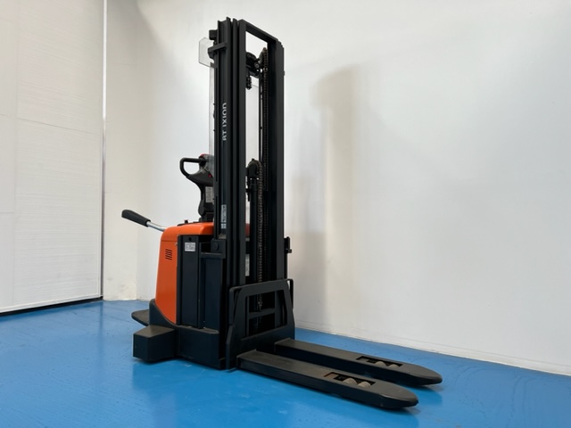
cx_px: 286
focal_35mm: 26
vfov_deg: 53.1
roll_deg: -0.4
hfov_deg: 67.3
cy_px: 214
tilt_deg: +1.7
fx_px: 429
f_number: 1.5
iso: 80
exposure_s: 1/121
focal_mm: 5.7
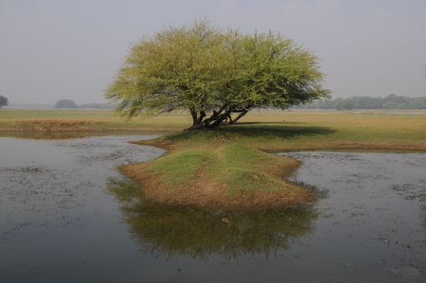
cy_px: 142
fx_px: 479
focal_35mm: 40
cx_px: 213
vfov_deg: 32.9
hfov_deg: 48.0
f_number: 16
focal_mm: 27
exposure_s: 1/125
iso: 200
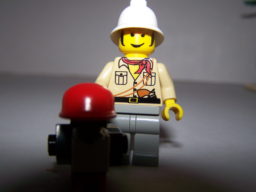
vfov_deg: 37.7
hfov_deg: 49.0
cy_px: 96
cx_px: 128
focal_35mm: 38
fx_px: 281
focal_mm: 6.3
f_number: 2.8
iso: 80
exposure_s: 1/60
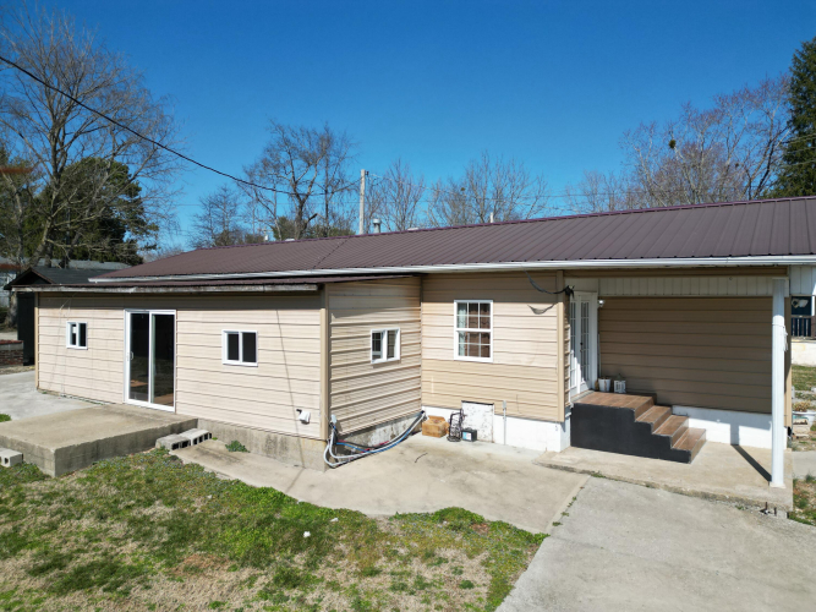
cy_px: 306
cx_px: 408
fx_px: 566
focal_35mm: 24
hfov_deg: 71.6
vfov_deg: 56.8
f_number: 1.7
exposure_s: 1/4000
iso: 140
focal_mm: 6.72
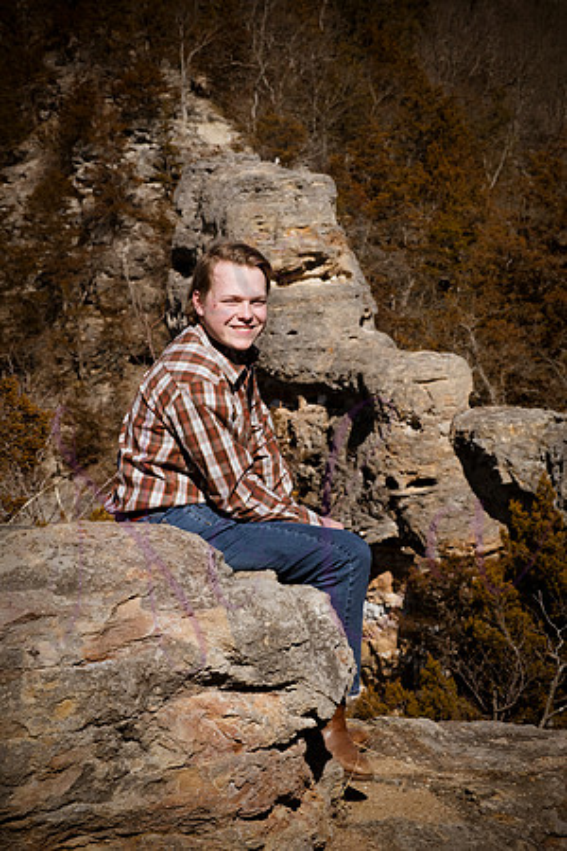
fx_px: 2480
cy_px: 426
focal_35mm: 105
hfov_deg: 13.0
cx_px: 284
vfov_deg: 19.5
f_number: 16
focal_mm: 105
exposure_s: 1/1000
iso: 800
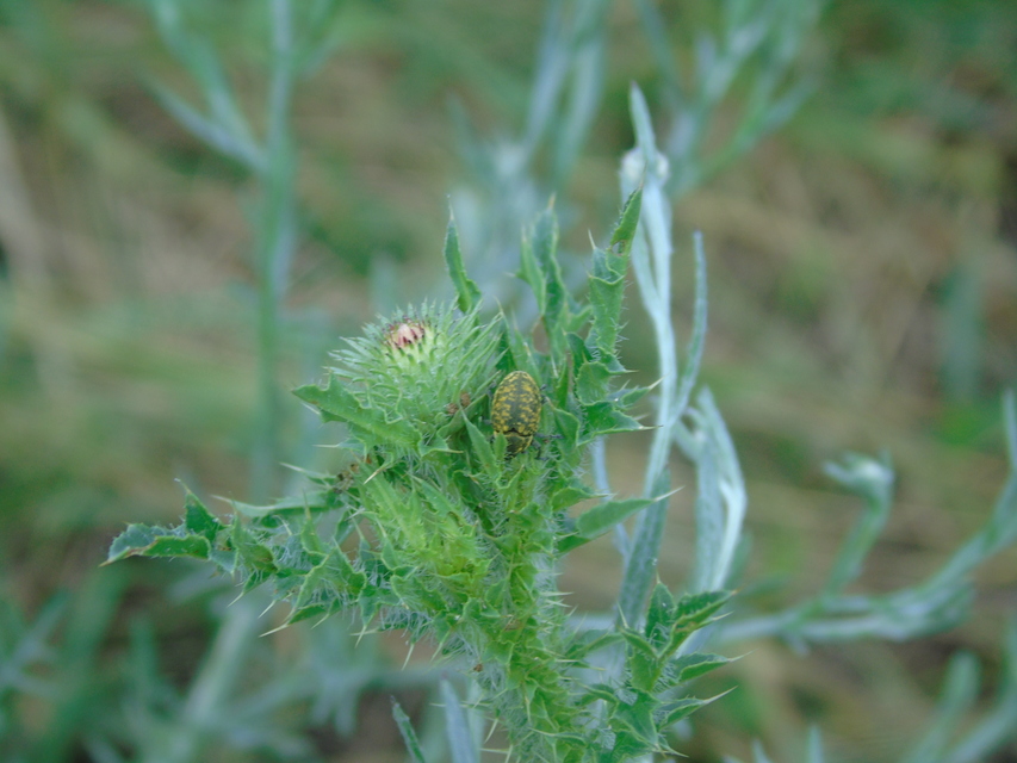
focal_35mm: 124
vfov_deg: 12.0
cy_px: 382
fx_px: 3644
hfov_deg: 15.9
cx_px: 508
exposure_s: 1/200
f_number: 4.6
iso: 80
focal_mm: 22
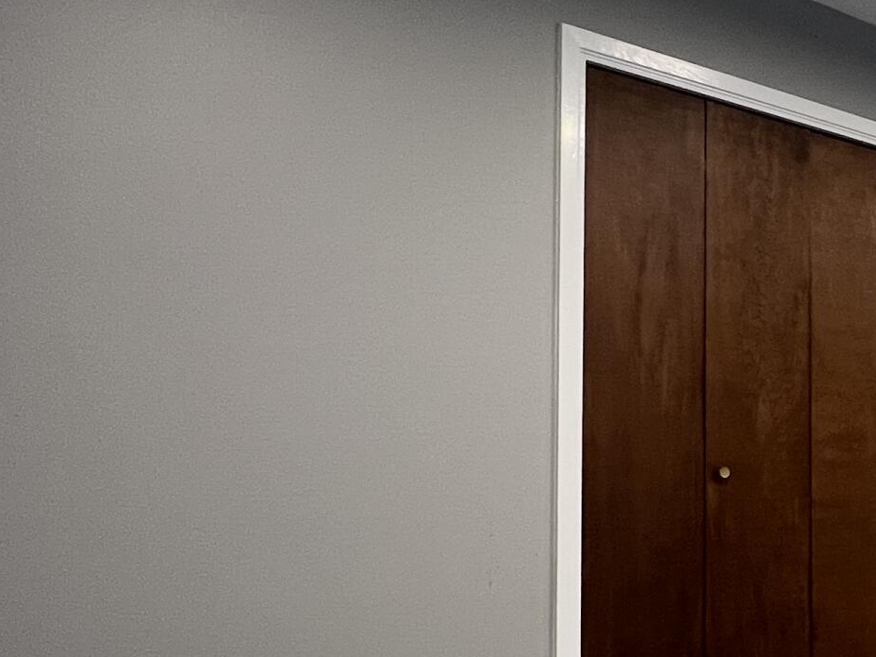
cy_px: 401
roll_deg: +1.5
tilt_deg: +3.2
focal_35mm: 42
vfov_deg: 34.2
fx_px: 1062
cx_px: 1198
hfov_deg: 31.6
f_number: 1.8
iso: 250
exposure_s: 1/60
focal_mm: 1.57
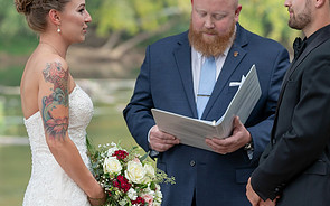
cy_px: 69
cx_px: 165
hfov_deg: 7.9
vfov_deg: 4.9
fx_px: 2382
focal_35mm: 265
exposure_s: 1/200
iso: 250
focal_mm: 118
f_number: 4
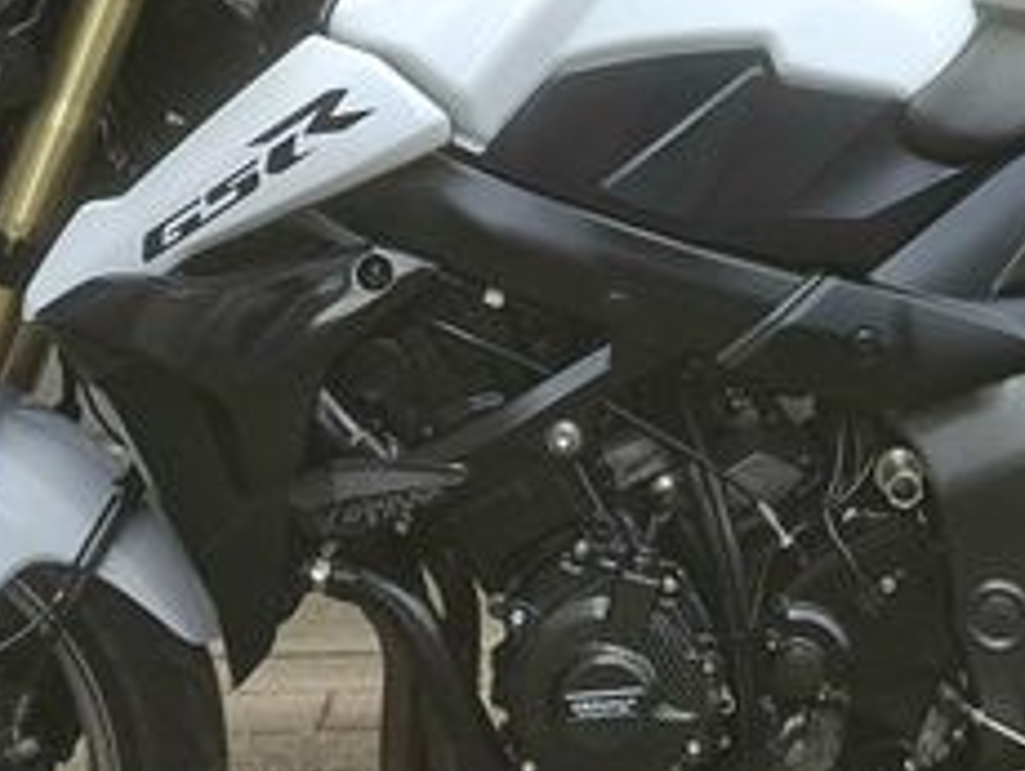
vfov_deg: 22.6
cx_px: 753
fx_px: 1897
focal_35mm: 64
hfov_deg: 29.8
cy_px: 125
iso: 50
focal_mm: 5.54
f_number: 1.8
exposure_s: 1/303
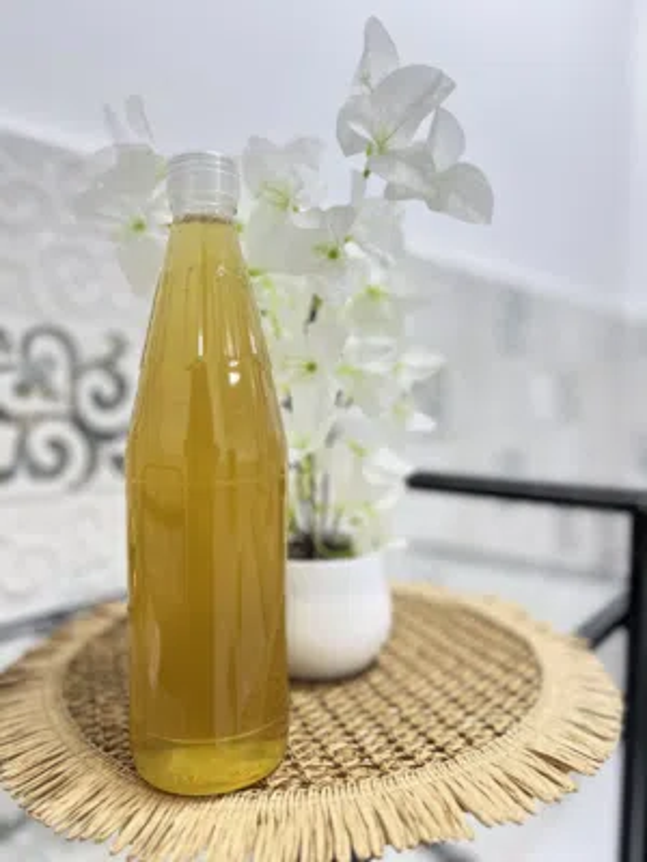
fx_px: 648
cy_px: 431
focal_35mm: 26
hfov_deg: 53.1
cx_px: 324
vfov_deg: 67.3
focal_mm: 5.7
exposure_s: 1/50
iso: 500
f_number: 1.5
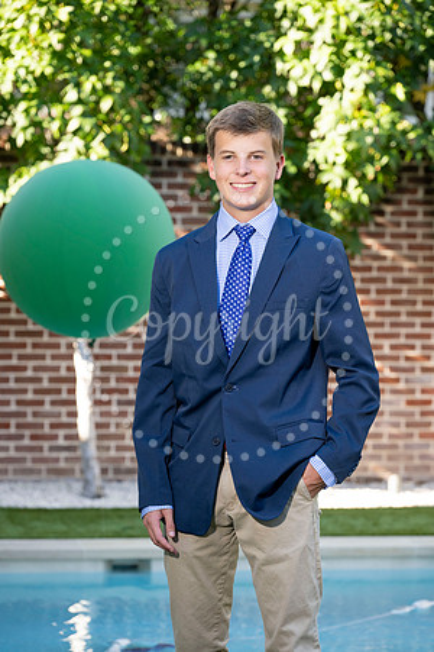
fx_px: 2170
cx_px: 217
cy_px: 326
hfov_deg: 11.4
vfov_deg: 17.1
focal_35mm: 120
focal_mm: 120
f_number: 5.6
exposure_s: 1/200
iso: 400
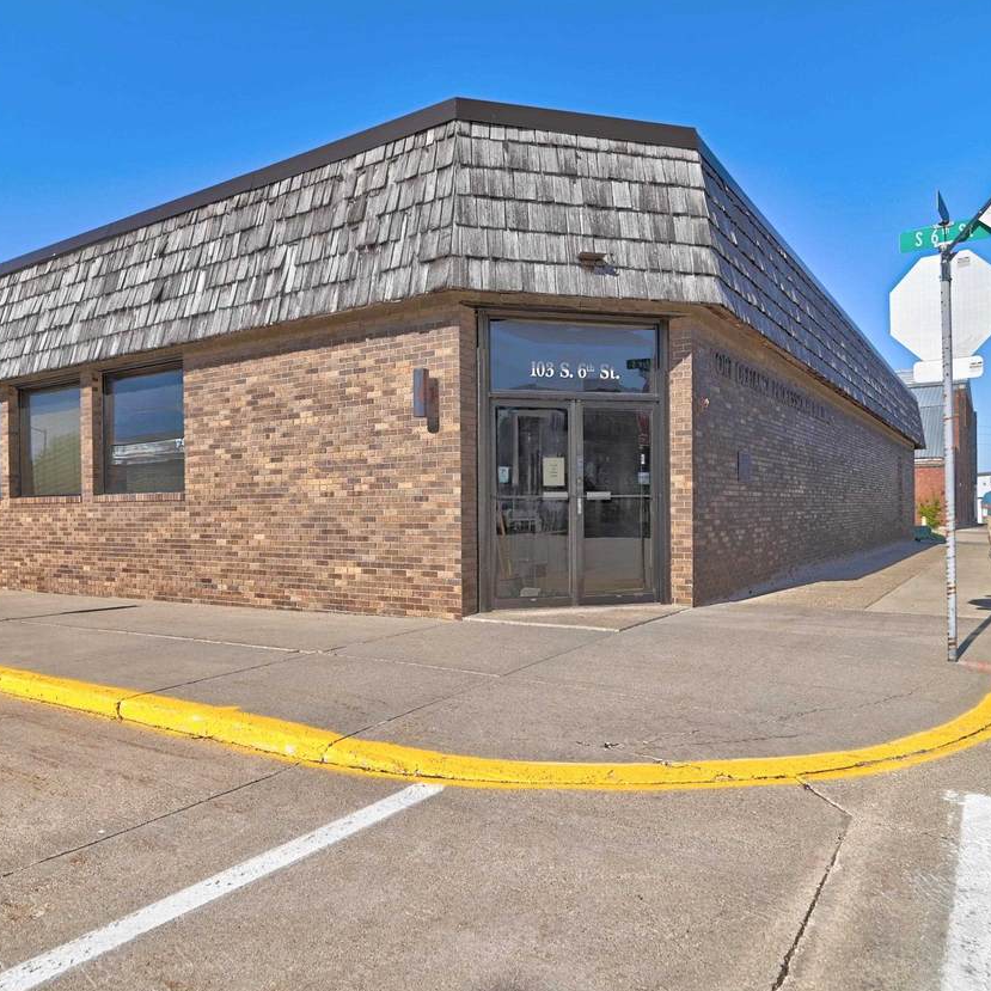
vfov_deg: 72.1
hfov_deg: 71.2
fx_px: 680
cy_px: 496
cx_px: 385
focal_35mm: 21
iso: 200
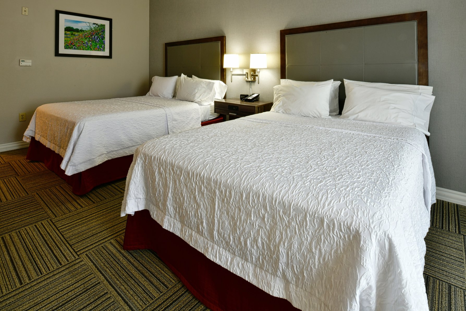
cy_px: 156
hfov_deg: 86.9
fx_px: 246
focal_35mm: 19
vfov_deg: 64.6
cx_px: 233
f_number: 25
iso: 400
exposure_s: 1.6
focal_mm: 19
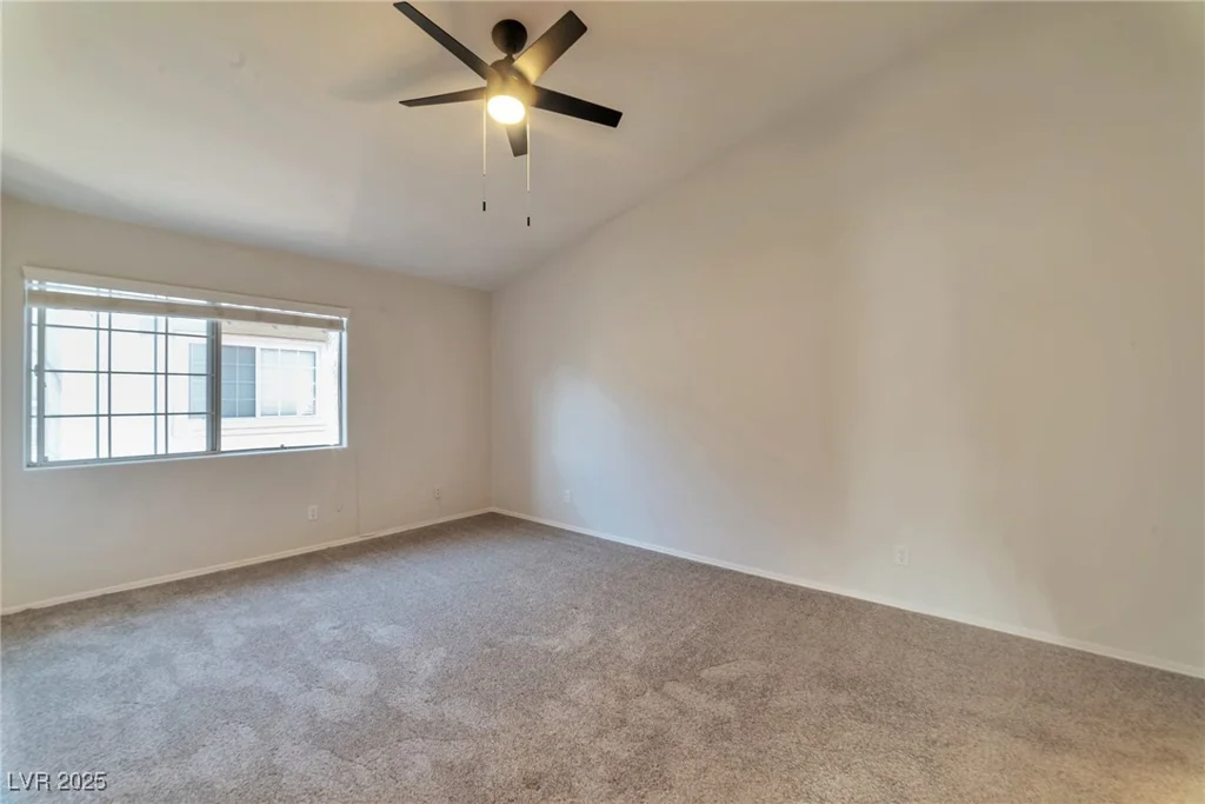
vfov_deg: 81.2
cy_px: 402
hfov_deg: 104.2
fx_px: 469
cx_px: 602
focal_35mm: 14
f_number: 11
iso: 100
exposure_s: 1.3
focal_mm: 14
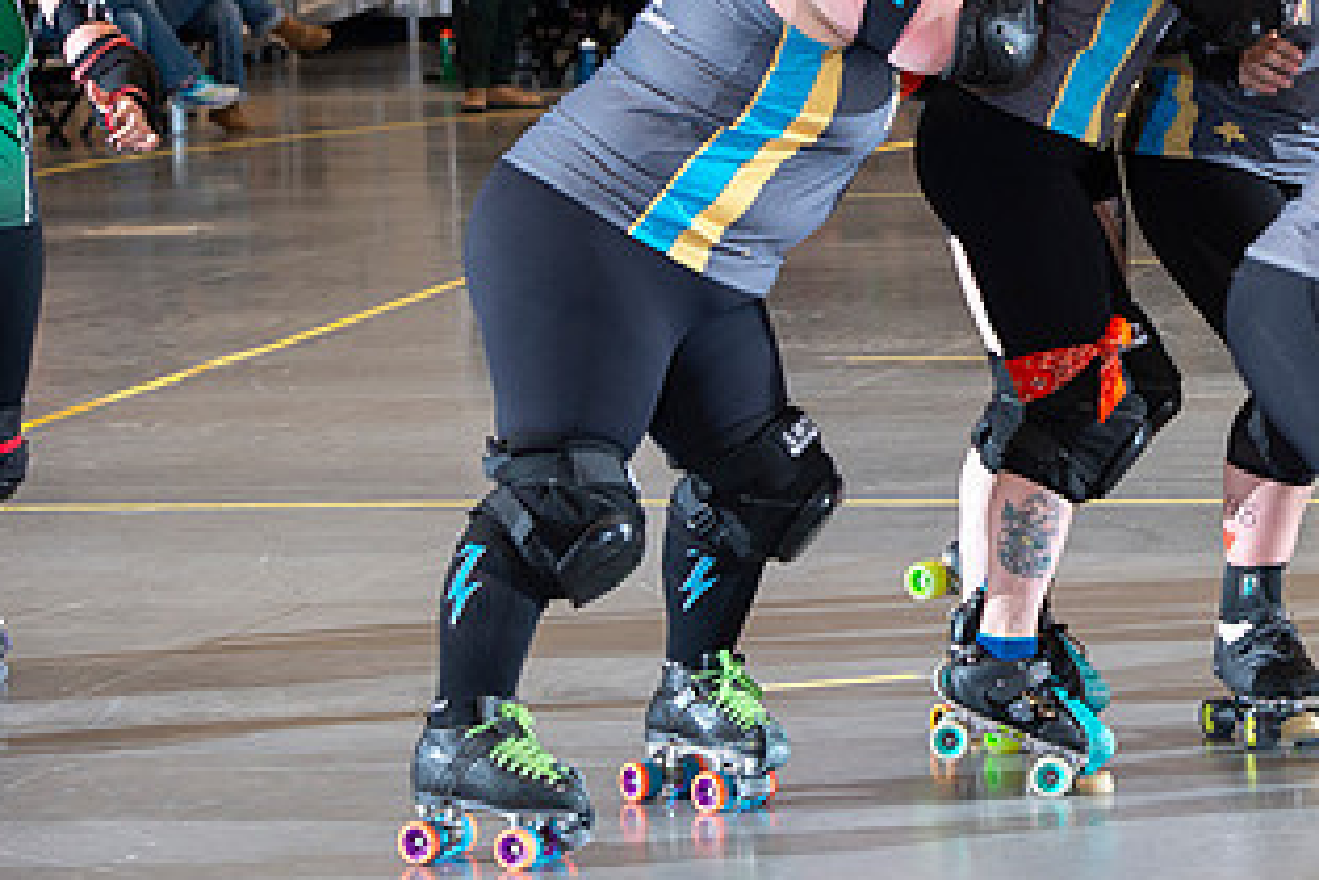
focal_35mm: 184
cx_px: 1202
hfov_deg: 11.1
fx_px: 6741
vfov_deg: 7.5
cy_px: 161
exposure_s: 1/160
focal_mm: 100
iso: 640
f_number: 5.6
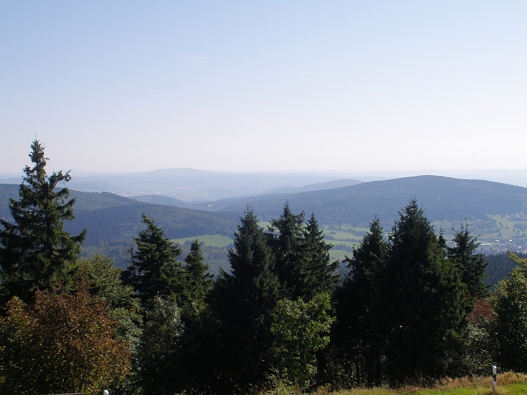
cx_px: 264
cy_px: 198
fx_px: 792
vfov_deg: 28.0
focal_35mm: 52
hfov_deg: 36.8
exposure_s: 1/320
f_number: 7
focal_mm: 9.1
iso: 80
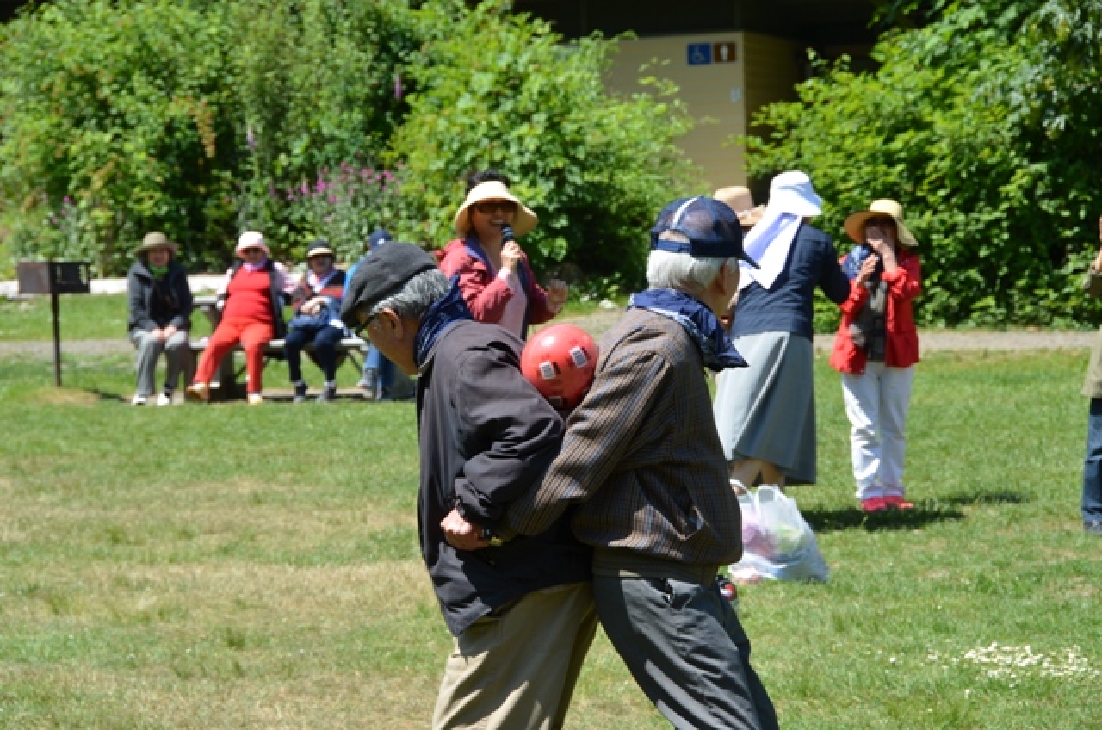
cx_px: 551
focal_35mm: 105
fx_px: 3208
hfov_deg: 19.5
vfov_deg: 13.0
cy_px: 365
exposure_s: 1/250
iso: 160
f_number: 8
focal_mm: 70
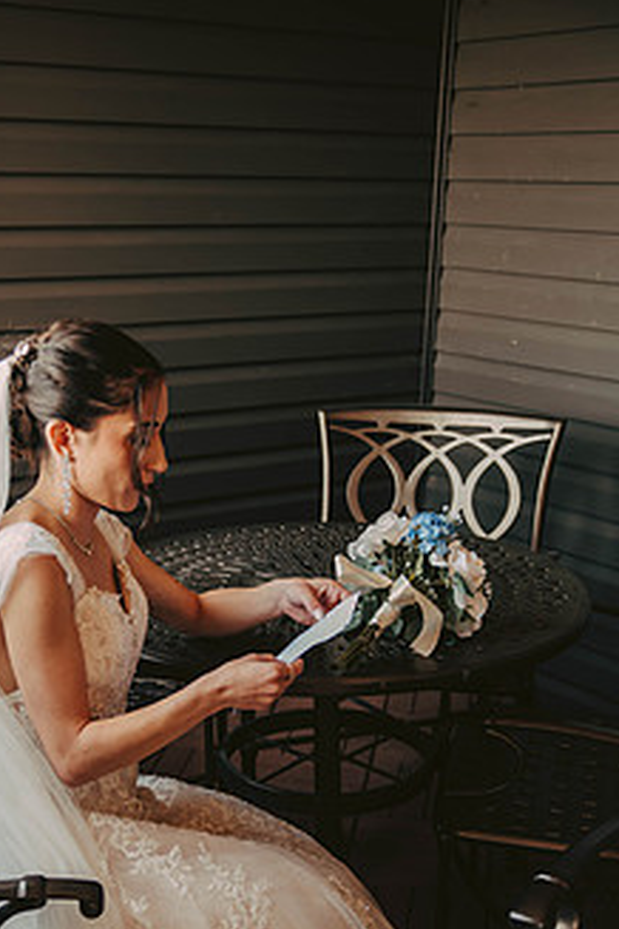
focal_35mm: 55
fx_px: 1418
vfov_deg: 35.9
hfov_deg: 24.5
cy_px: 616
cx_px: 227
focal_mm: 40
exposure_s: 1/125
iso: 800
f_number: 2.8
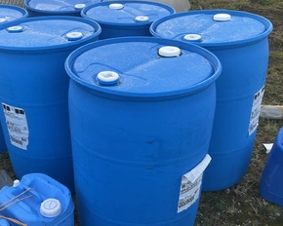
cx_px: 111
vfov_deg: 38.2
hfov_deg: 46.5
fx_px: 327
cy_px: 114
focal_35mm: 39
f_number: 1.8
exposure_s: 1/122
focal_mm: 3
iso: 32
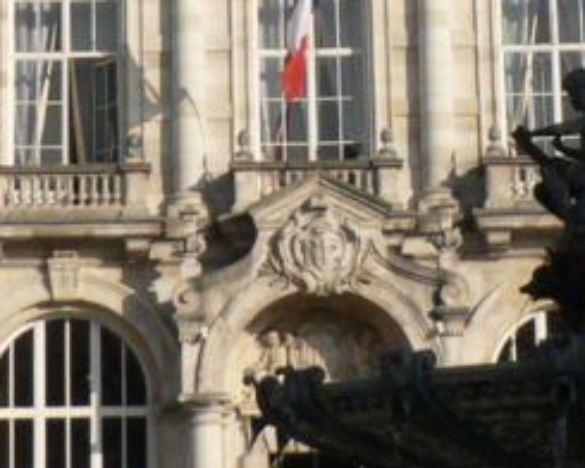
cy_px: -275
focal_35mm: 168
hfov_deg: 11.5
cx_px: 294
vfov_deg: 8.9
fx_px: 2909
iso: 80
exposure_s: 1/400
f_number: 5
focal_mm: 6
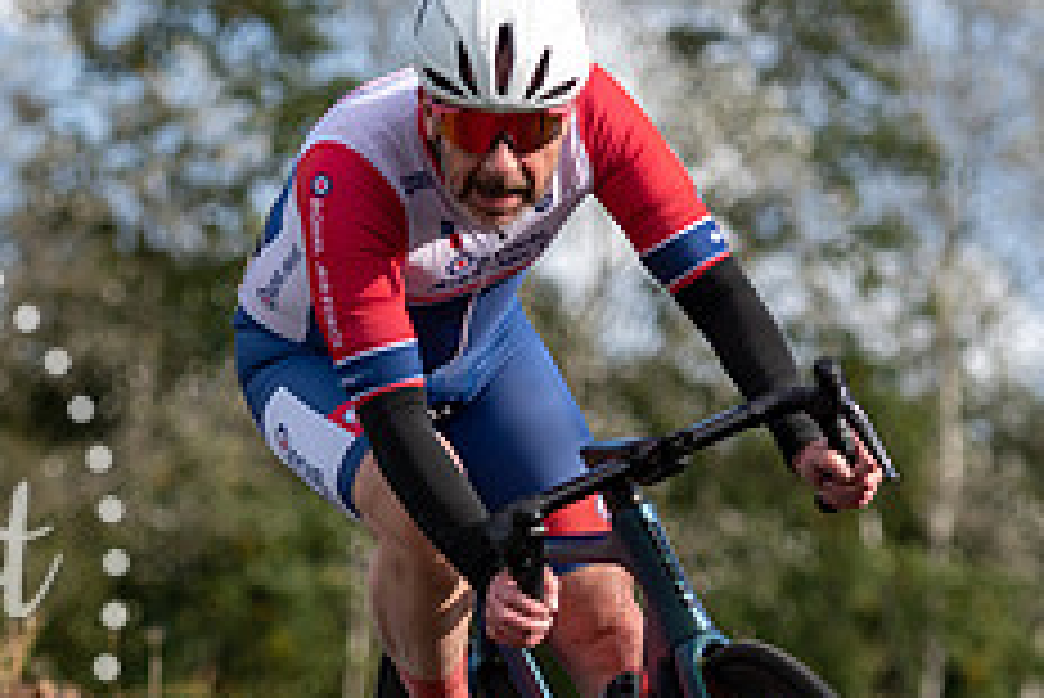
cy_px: 340
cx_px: 405
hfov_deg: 8.1
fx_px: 7399
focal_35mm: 255
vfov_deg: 5.4
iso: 160
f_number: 2.8
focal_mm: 102
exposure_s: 1/3200
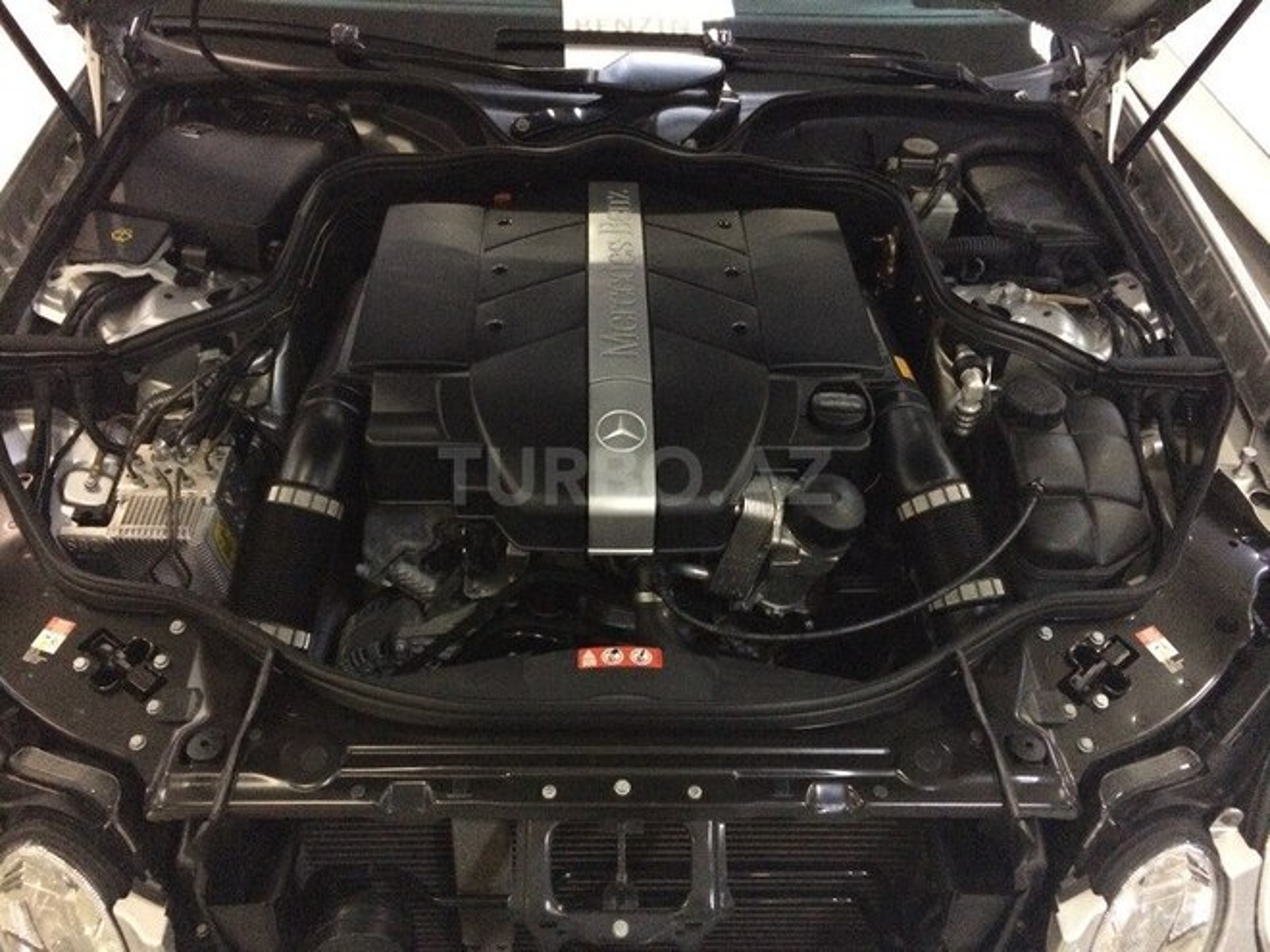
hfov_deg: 61.7
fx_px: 1064
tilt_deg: -40.0
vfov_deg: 48.2
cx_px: 635
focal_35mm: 29
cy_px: 476
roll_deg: -3.9
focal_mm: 4.15
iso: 500
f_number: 2.2
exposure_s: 1/17
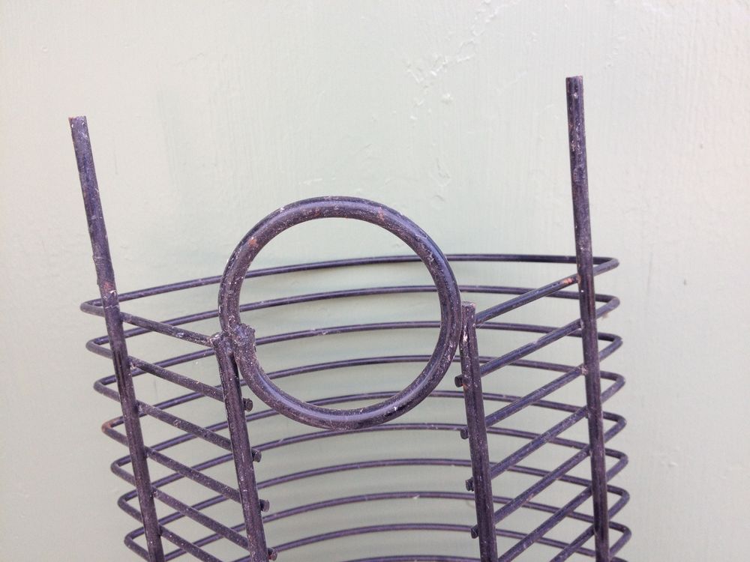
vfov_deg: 40.7
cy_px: 281
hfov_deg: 52.6
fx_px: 758
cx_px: 375
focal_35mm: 35
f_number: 2.4
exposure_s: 1/120
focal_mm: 4.28
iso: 80
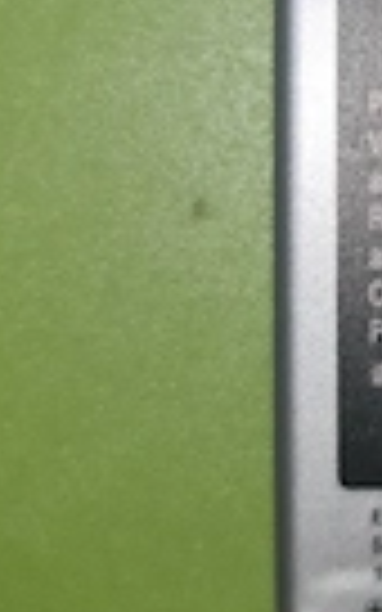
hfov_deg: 15.4
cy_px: 140
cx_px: 571
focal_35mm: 78
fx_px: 1299
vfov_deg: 26.1
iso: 50
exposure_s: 1/100
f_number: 1.8
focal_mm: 7
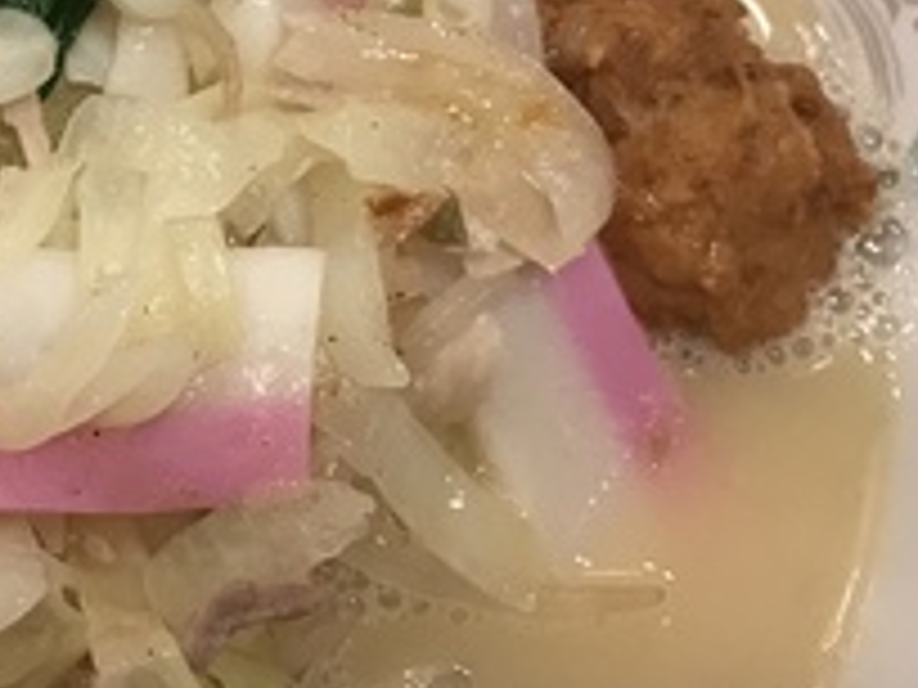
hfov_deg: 23.3
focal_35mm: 77
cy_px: 180
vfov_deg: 19.0
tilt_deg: -65.9
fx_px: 2042
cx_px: -171
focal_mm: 3.99
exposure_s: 1/30
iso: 32
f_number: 1.8
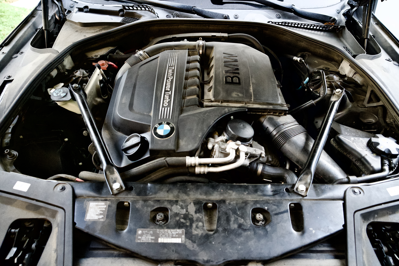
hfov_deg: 77.3
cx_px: 200
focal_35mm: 22
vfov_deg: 56.1
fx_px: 249
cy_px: 133
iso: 5000
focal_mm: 15
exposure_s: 1/60
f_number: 2.8
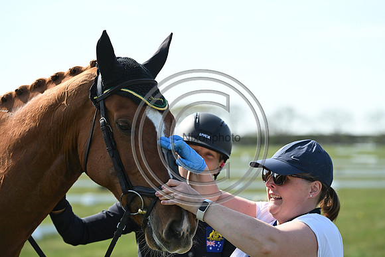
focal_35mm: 150
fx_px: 1604
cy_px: 128
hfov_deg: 13.7
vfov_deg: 9.2
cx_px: 192
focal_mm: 150
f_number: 5
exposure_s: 1/1250
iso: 450
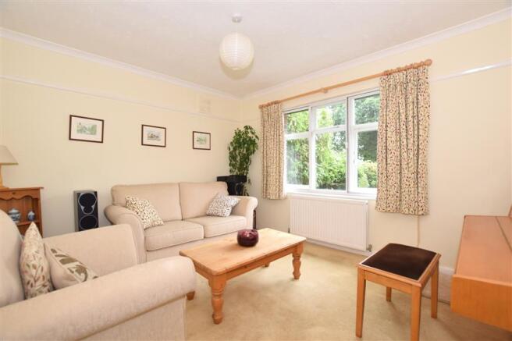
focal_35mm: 15
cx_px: 256
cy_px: 170
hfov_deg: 100.4
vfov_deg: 77.3
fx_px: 213
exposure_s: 1/40
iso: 400
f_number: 5.6
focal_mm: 10
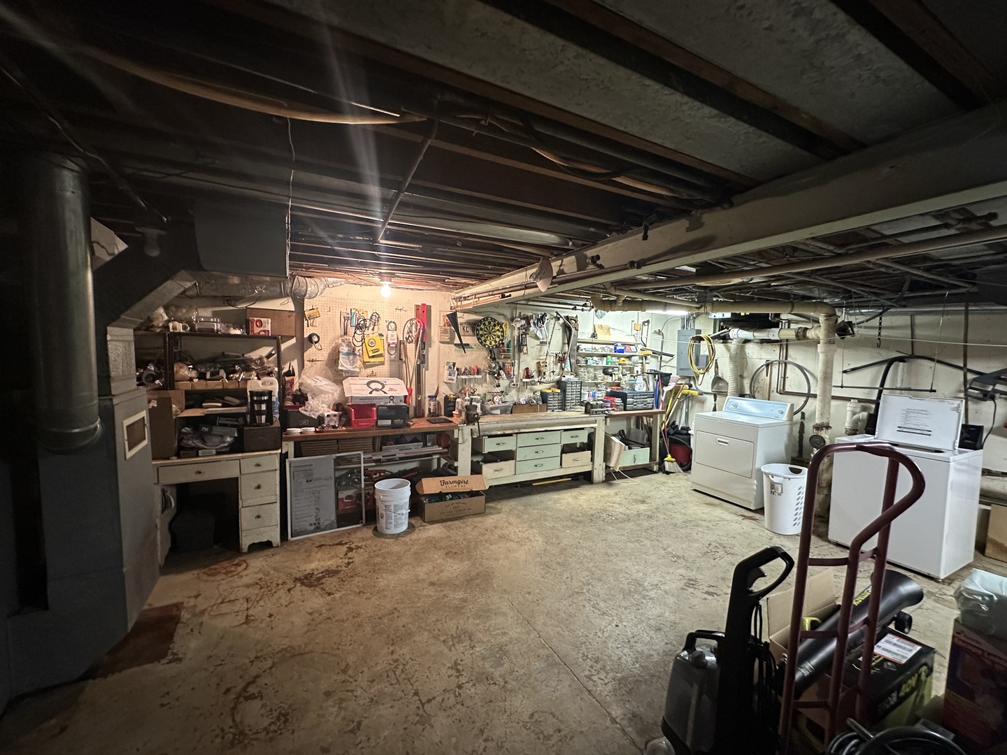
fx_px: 407
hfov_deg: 102.1
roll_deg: -1.3
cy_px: 378
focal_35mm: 14
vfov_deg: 85.7
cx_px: 504
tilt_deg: -3.4
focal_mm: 2.22
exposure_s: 1/60
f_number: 2.2
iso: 640
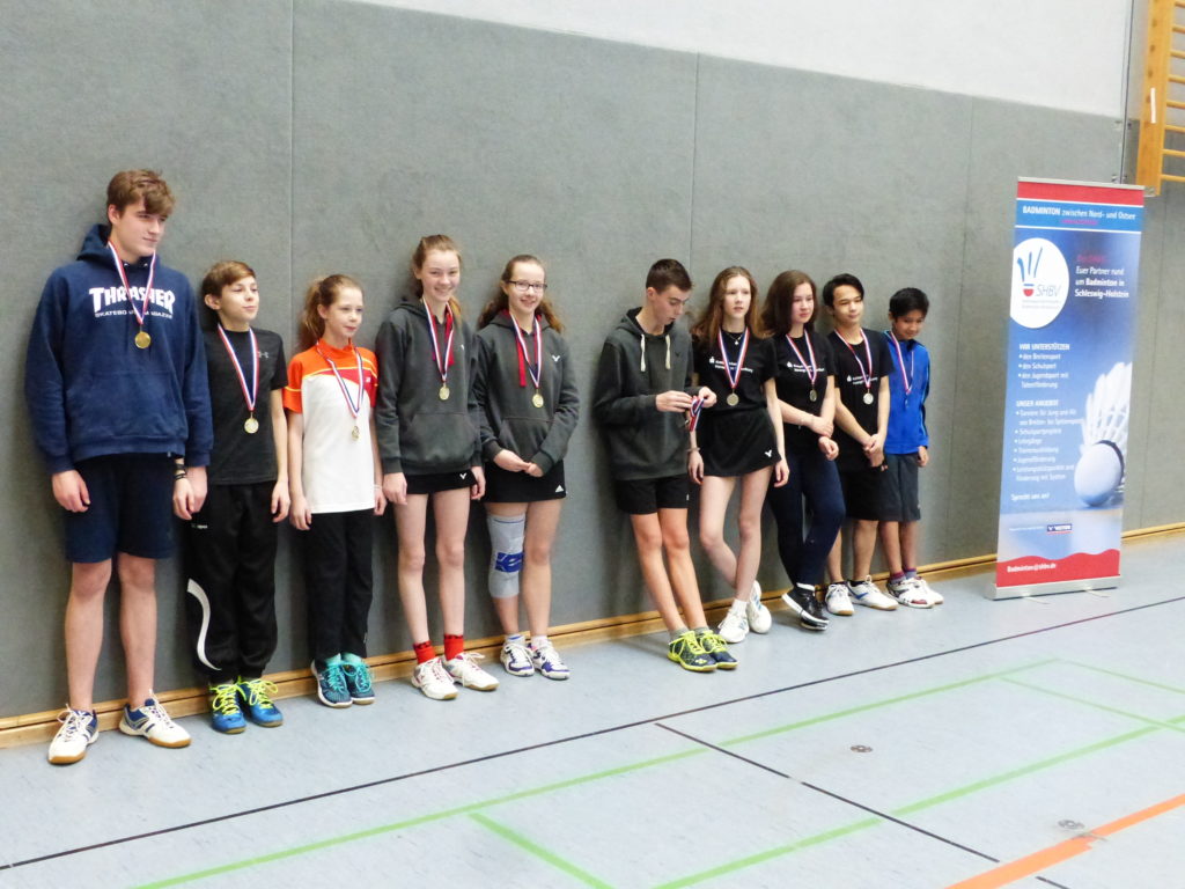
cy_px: 444
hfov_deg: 45.8
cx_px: 592
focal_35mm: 41
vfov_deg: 35.1
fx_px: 1404
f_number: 3.5
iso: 1600
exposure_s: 1/125
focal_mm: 7.4
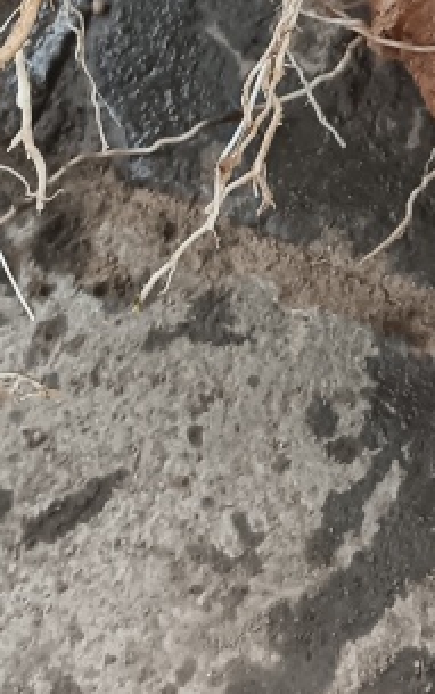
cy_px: 10
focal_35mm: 100
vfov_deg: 20.2
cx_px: 437
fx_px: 1894
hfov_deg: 12.9
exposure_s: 1/100
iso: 789
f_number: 1.8
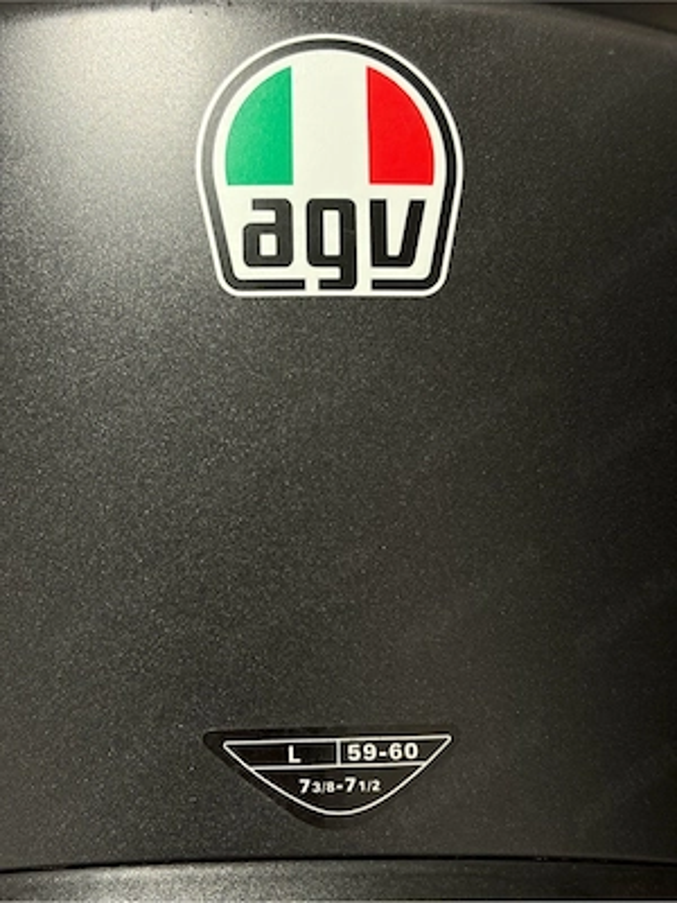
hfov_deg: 28.0
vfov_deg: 36.8
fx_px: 1356
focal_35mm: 52
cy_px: 452
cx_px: 338
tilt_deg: -69.0
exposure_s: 1/33
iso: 160
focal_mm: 5.96
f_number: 1.6
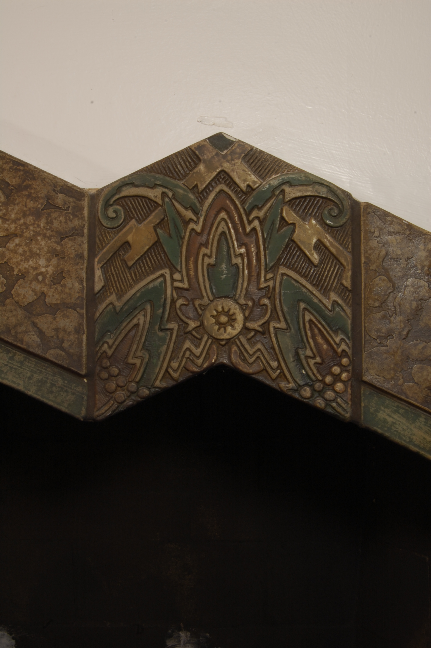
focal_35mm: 48
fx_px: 864
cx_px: 216
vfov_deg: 41.1
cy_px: 324
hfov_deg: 28.0
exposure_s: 2.5
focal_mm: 32
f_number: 22
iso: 200
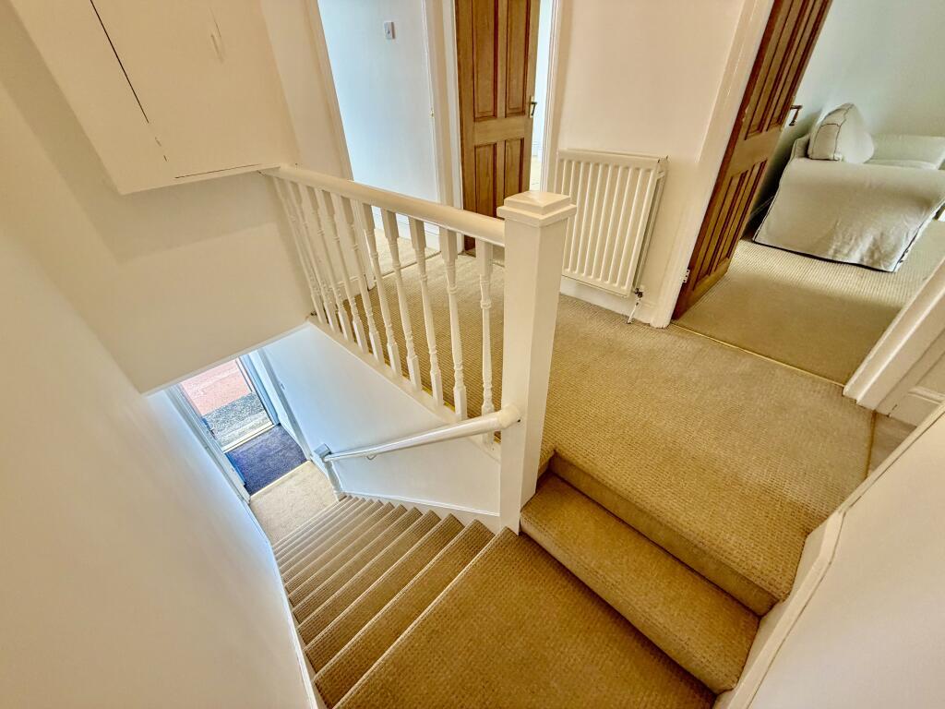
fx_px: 382
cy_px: 354
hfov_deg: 102.1
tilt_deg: -36.4
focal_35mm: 14
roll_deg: +2.3
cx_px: 472
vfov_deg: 85.7
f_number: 2.2
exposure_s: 1/121
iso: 200
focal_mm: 2.22
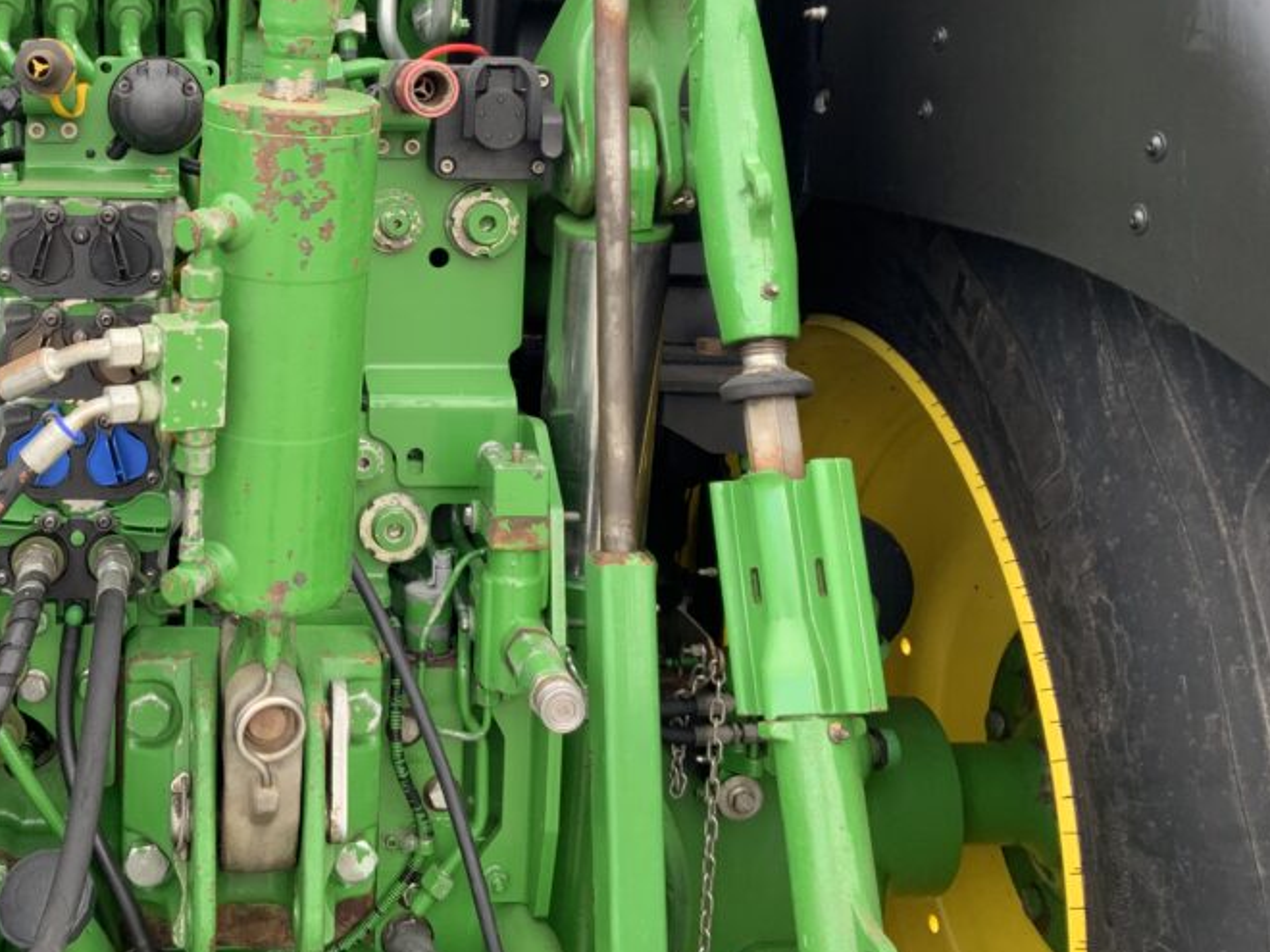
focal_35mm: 45
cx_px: 327
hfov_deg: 40.9
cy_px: 258
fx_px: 1651
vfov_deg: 31.7
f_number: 1.8
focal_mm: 3
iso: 32
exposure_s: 1/122
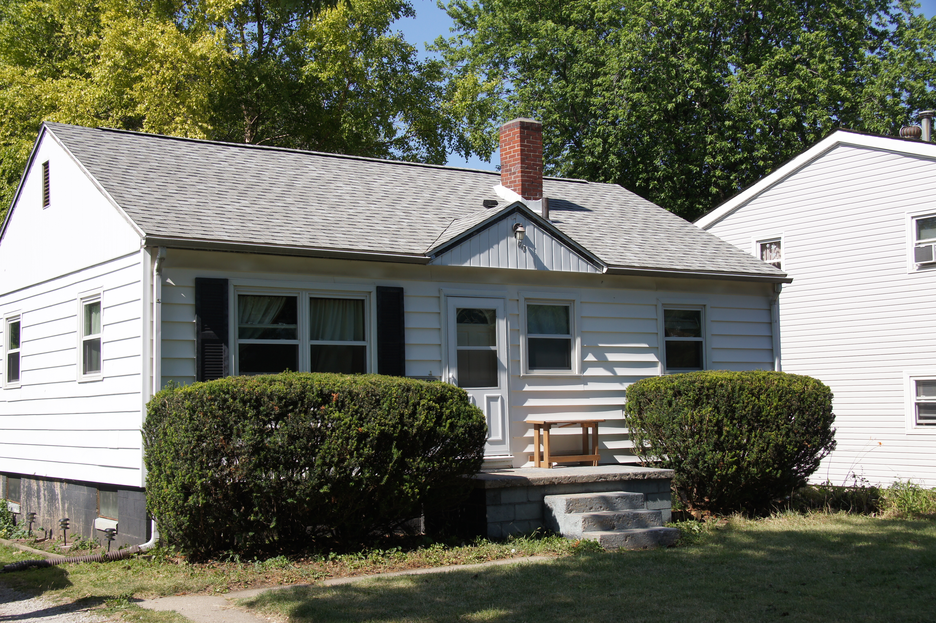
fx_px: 1169
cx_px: 468
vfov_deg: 29.8
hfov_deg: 43.6
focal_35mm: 45
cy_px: 312
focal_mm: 30
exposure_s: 1/160
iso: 100
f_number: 8
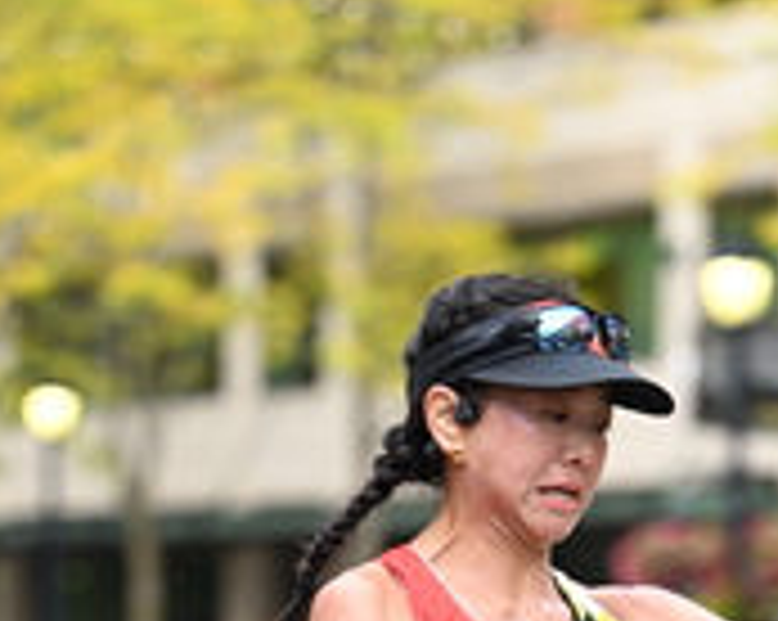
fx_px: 7222
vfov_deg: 4.8
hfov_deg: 6.2
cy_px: 1184
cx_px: 524
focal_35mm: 314
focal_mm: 105
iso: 1250
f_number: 2.8
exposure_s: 1/1600
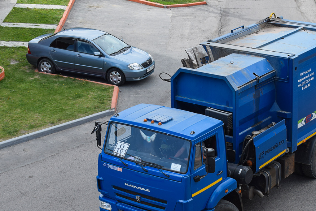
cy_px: 129
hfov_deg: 27.2
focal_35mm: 74
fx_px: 650
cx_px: 211
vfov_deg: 18.4
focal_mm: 36
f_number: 8
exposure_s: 1/250
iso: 250
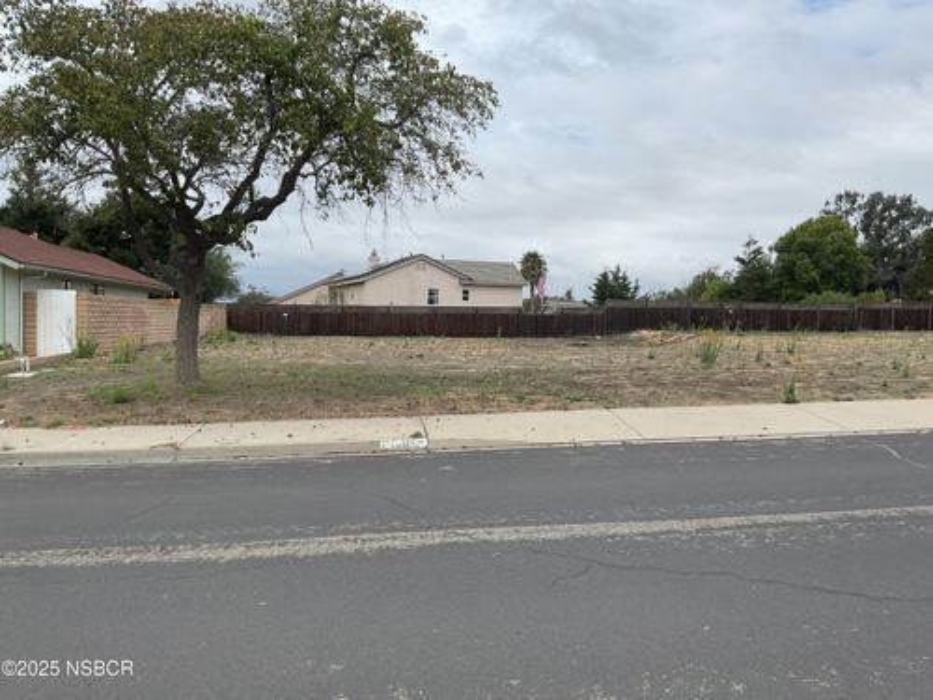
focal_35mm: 29
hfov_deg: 61.7
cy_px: 350
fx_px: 782
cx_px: 466
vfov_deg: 48.2
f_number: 1.8
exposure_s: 1/2227
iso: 16
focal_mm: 3
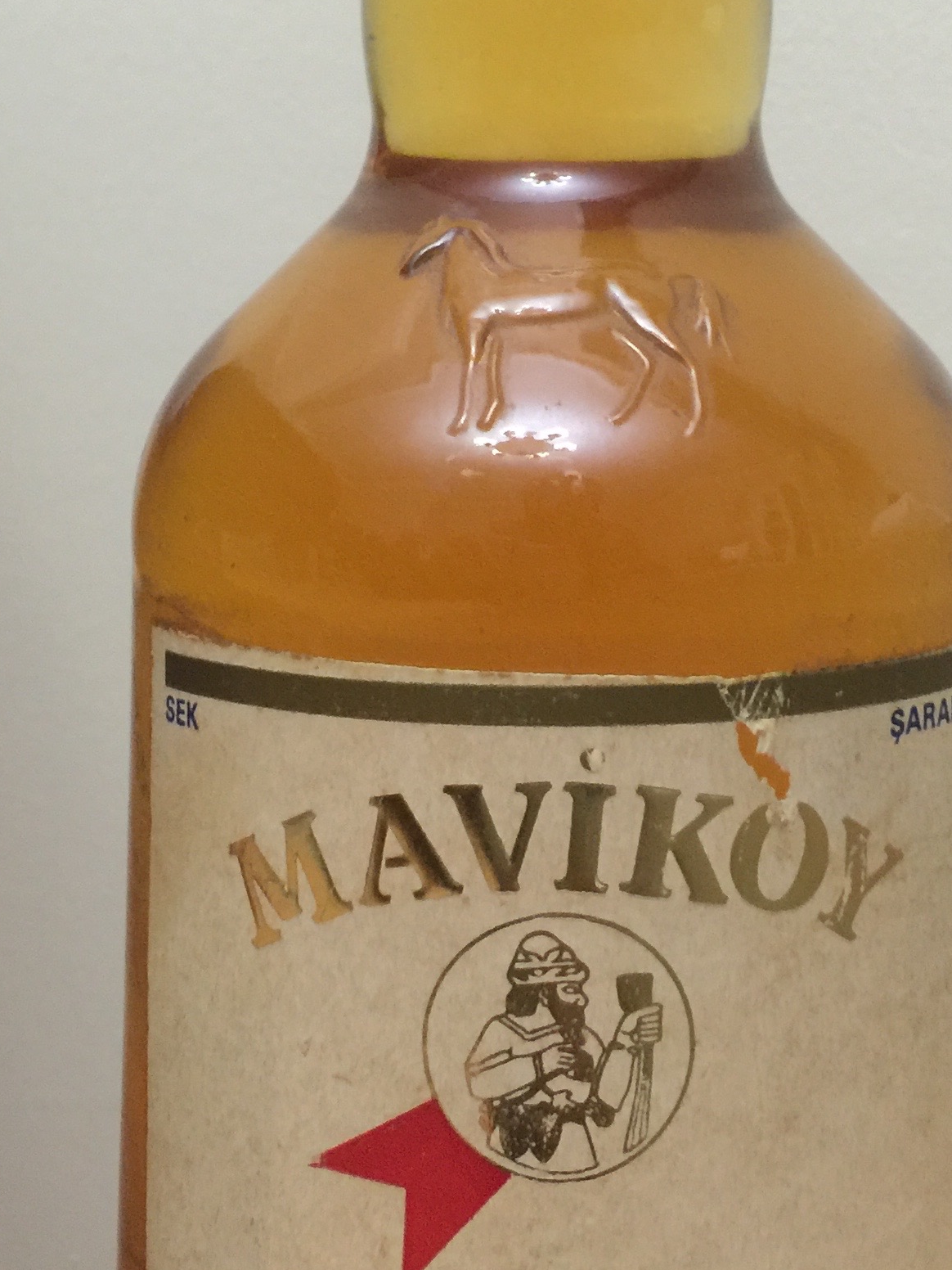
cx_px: 583
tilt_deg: -7.0
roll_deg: -0.2
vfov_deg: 31.5
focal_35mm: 61
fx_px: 2237
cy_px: 476
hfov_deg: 24.0
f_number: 2.2
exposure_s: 1/4
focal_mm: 4.15
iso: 125
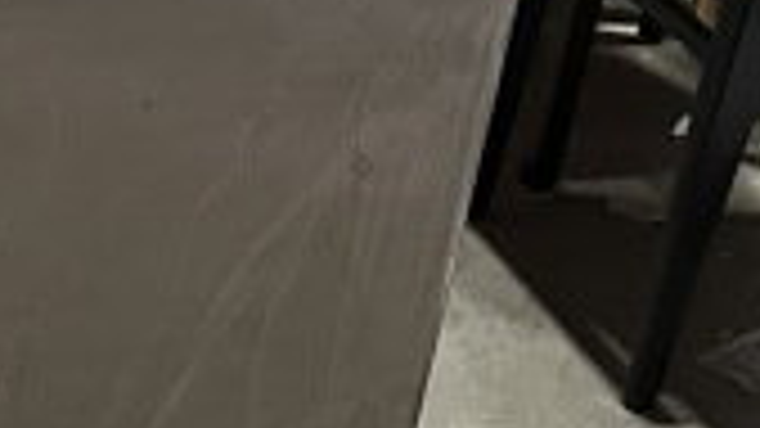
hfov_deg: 14.9
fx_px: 2539
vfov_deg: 9.6
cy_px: 286
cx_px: -594
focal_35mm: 126
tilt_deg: -28.8
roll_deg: -1.8
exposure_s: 1/60
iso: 640
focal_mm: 6.86
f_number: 1.78
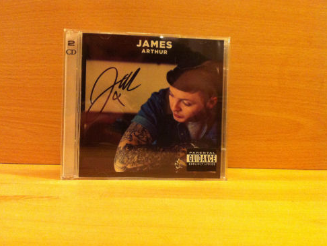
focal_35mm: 36
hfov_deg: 51.3
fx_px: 340
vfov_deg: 39.7
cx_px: 159
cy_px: 121
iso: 400
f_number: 2.8
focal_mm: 3.85
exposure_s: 1/15
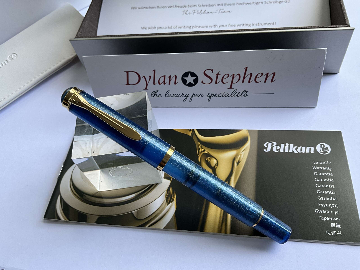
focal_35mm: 29
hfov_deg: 61.7
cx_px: 180
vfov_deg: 48.2
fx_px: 302
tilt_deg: -55.9
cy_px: 135
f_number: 1.8
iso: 64
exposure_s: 1/122
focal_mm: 3
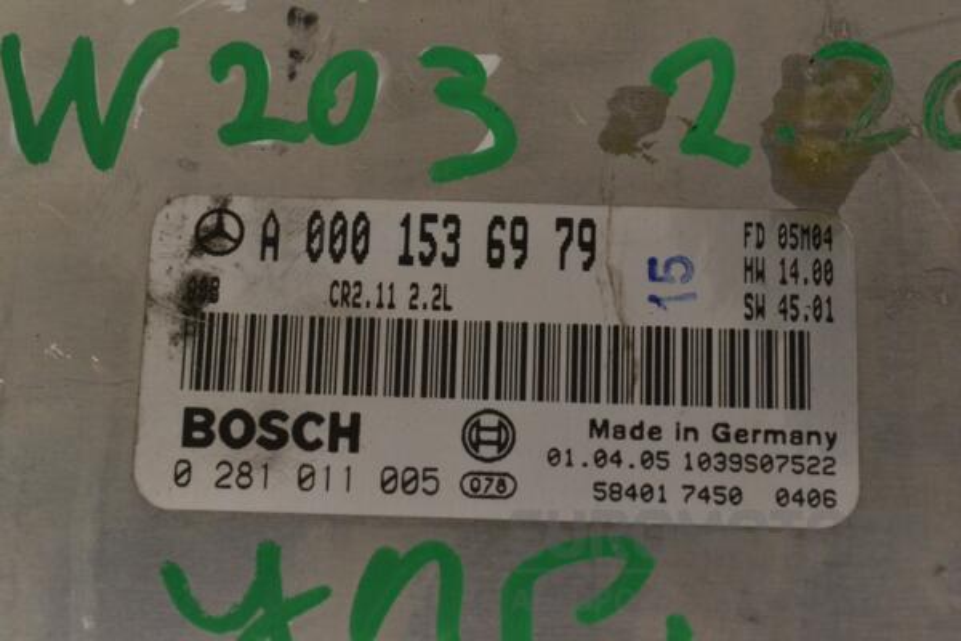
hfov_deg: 24.6
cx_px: 480
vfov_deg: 16.6
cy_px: 320
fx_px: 2202
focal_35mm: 82
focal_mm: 55
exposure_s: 1/500
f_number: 13
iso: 3200
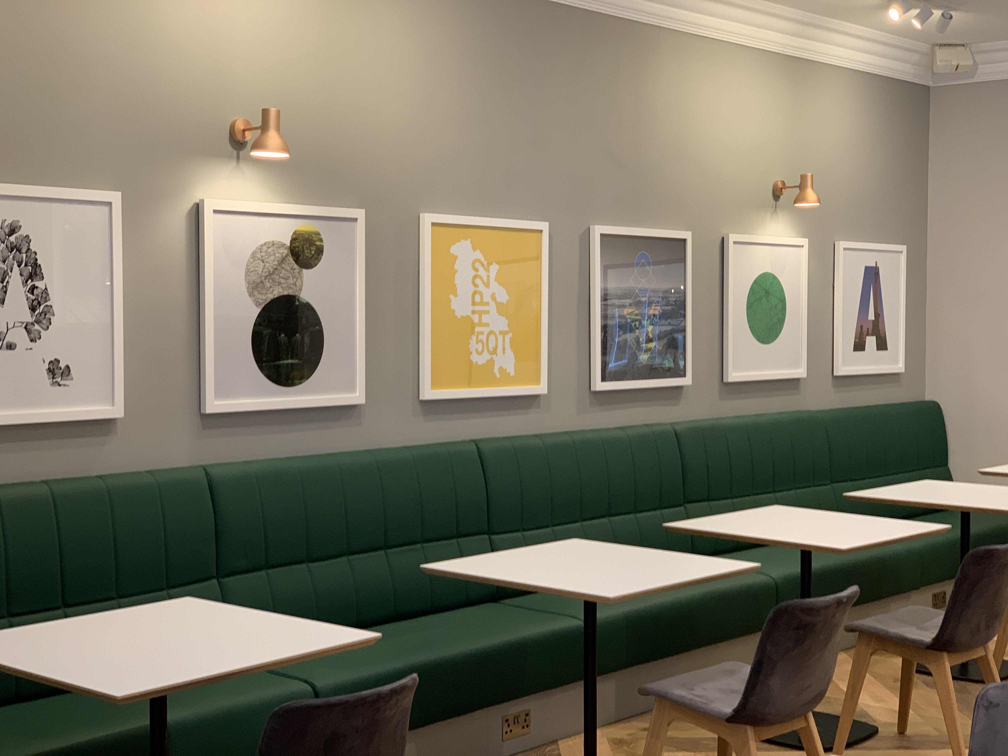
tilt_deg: -0.9
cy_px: 378
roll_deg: -2.0
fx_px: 1514
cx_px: 504
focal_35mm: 52
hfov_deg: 36.8
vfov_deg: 28.0
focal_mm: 6
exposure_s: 1/50
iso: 100
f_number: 2.4
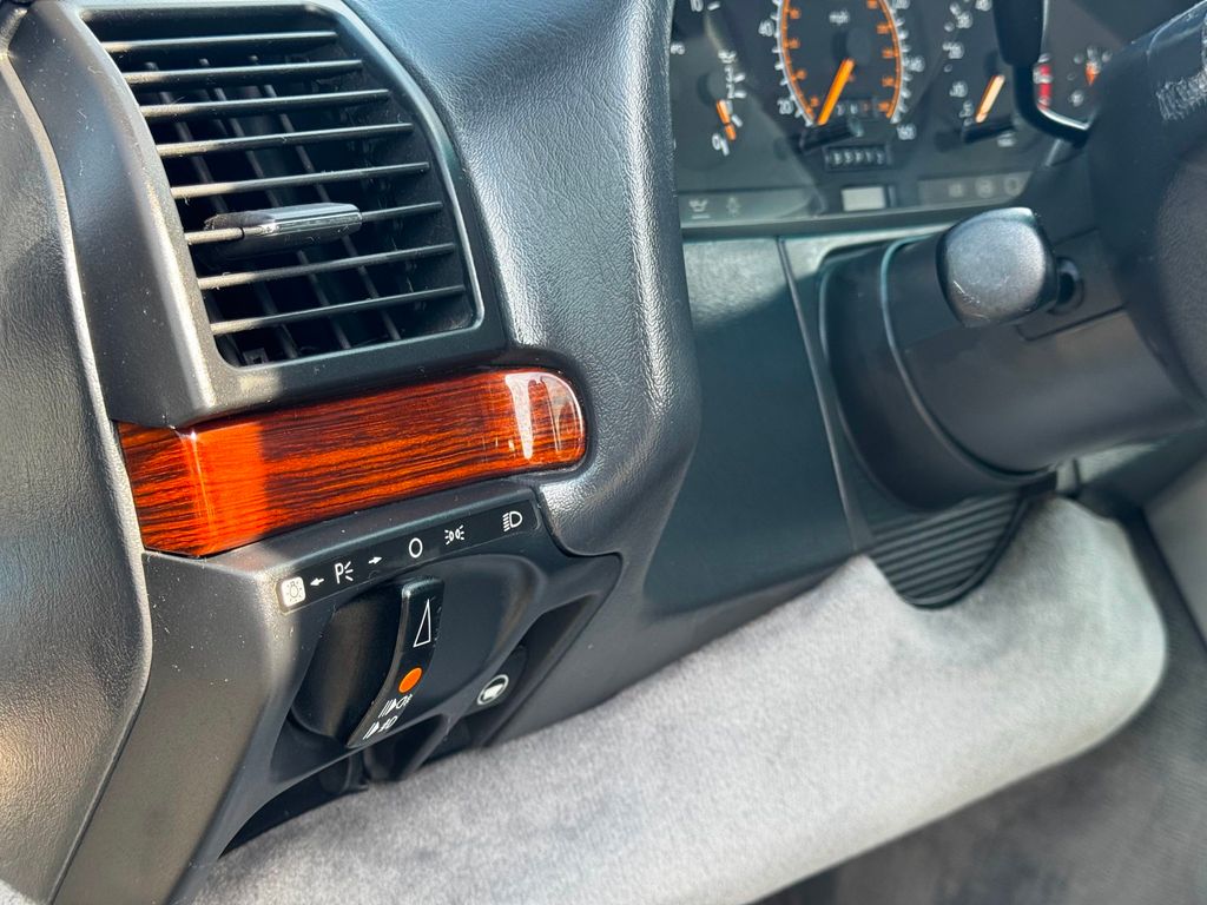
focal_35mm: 48
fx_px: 1674
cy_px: 452
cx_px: 604
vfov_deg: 30.3
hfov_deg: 39.7
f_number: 1.78
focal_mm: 6.76
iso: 64
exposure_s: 1/193
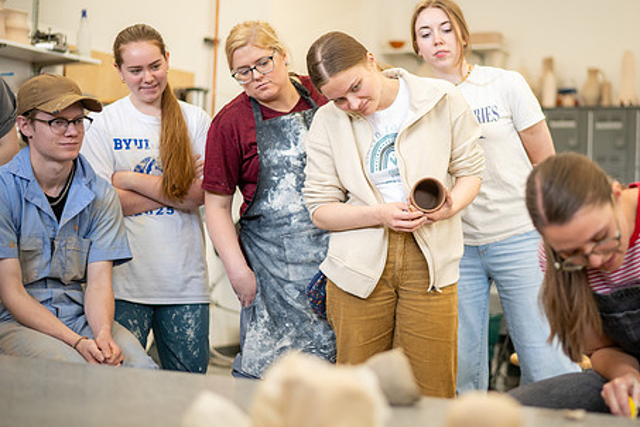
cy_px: 189
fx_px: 1138
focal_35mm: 64
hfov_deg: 31.3
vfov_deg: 21.2
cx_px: 401
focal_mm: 50
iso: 400
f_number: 1.8
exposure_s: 1/320
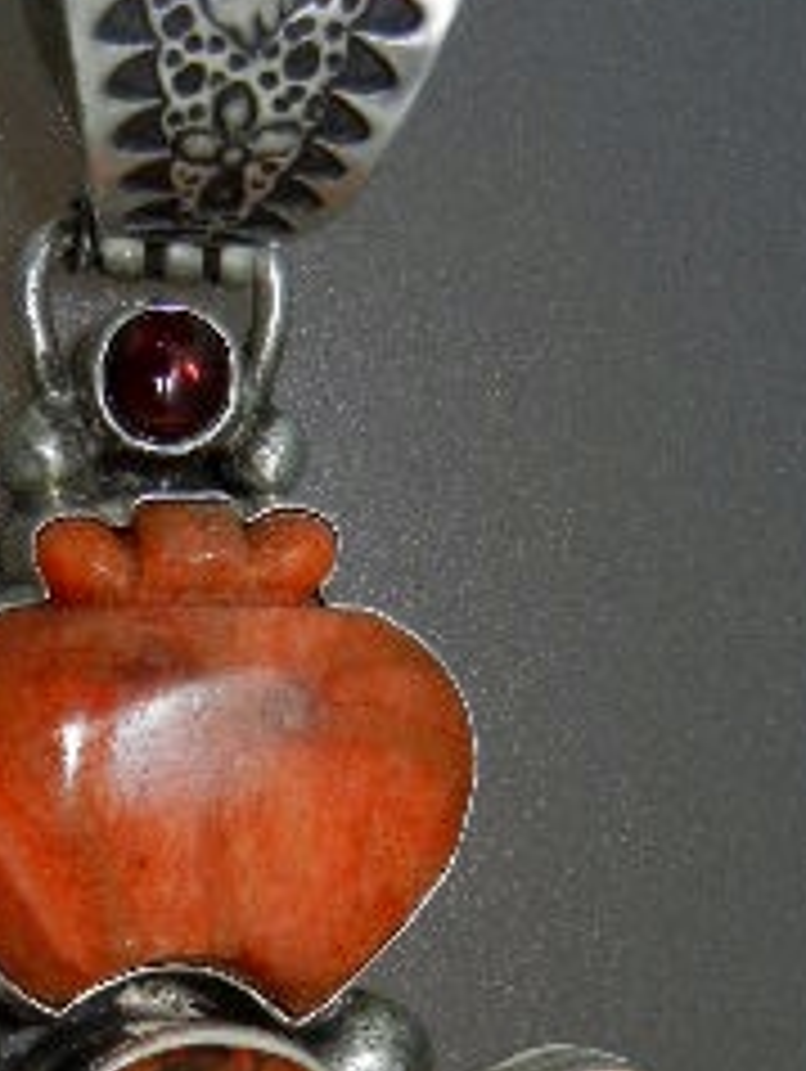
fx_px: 3750
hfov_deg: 12.2
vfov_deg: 16.0
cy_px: 1012
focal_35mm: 121
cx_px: 81
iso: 523
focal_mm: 8.1
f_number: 7.6
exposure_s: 1/30
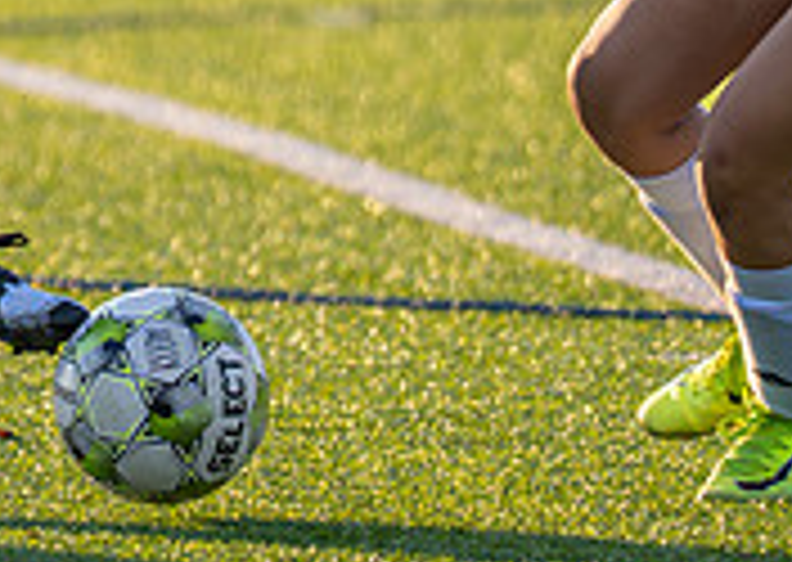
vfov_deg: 1.4
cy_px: -132
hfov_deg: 1.9
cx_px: -561
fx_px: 23461
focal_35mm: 1045
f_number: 2.8
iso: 400
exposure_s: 1/2500
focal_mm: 200
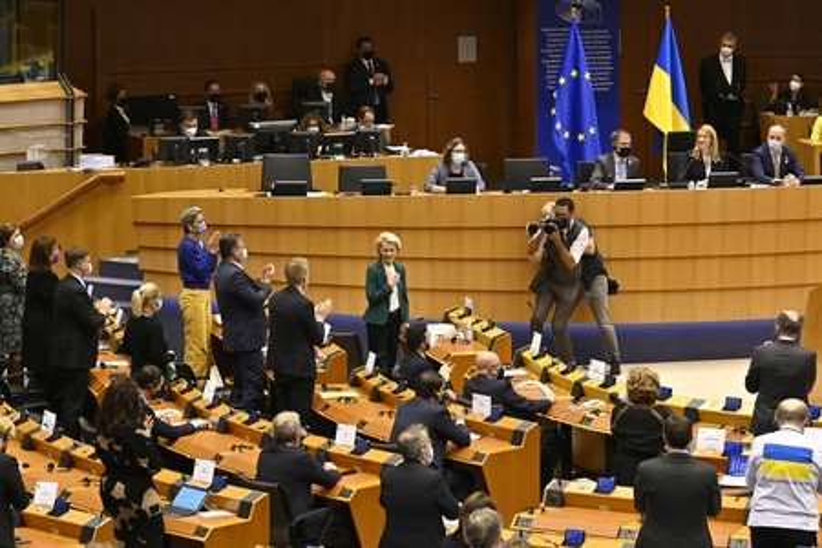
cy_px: 274
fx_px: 1827
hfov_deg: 25.4
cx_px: 411
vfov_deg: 17.1
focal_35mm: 80
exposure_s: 1/400
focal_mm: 80
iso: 800
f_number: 2.8
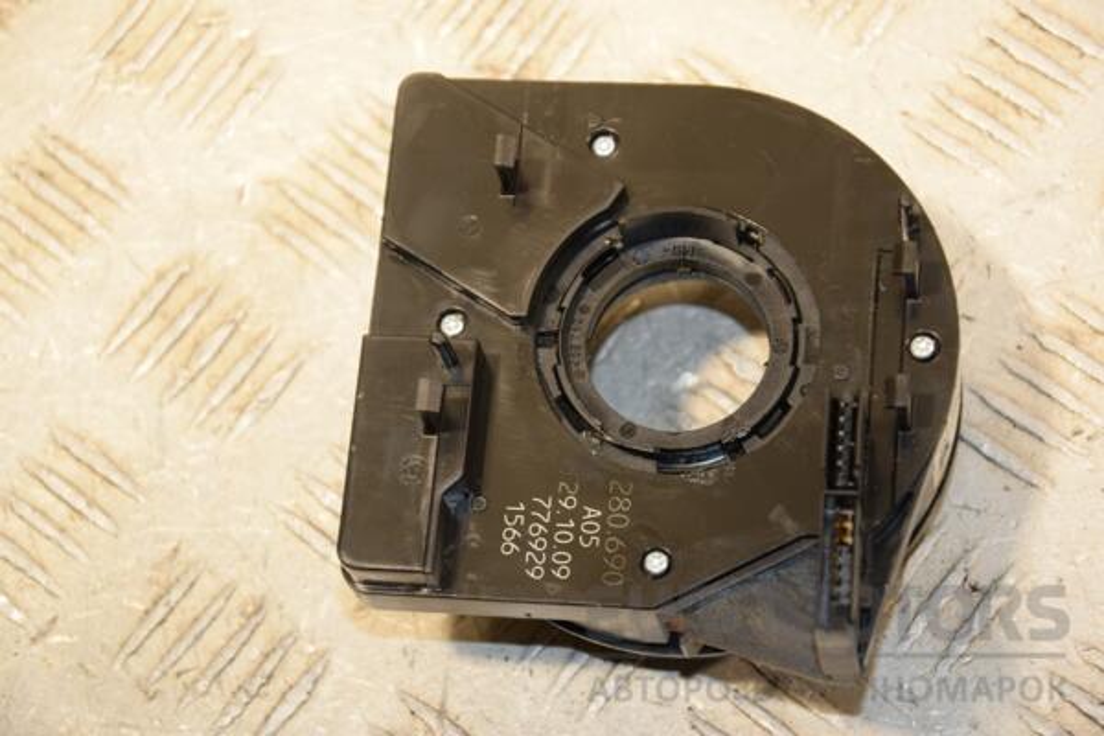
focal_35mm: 112
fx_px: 3450
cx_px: 552
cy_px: 368
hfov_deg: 18.2
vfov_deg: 12.2
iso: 800
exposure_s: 1/200
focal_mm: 75
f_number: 5.6
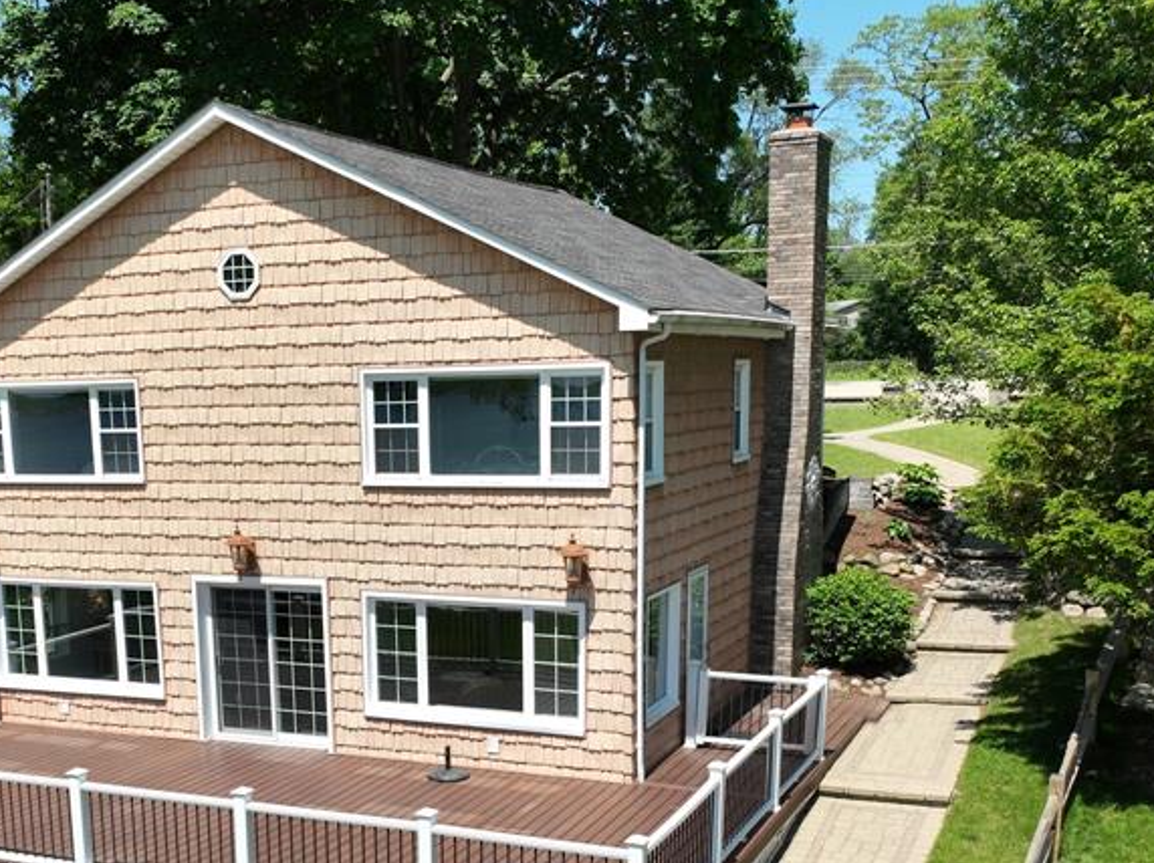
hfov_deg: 43.4
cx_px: 406
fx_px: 1432
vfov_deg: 32.5
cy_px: 703
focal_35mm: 43
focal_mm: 12.29
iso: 130
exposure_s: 1/2000
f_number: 2.8
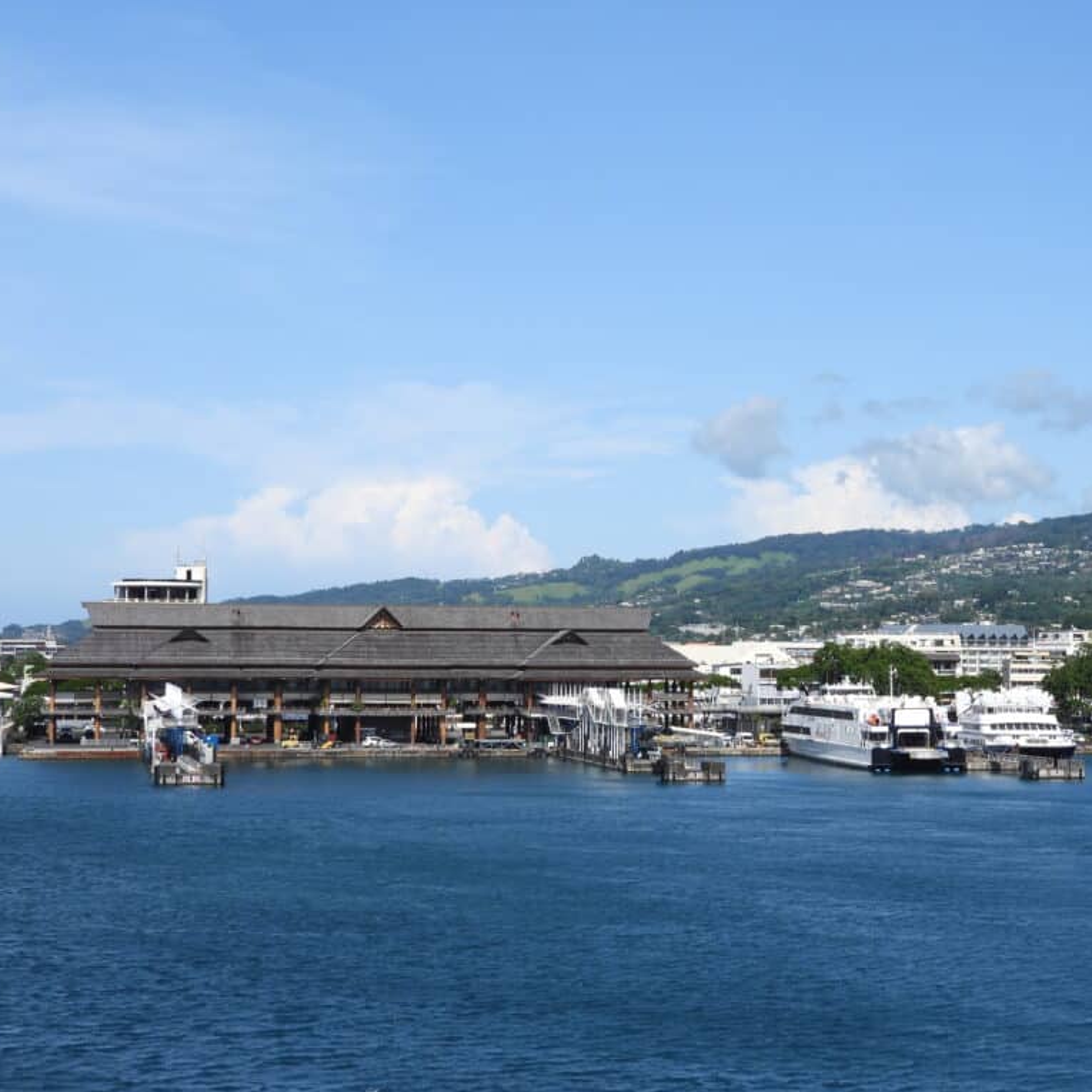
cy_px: 545
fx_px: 2534
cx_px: 708
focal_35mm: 71
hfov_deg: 24.2
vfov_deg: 24.3
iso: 100
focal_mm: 10.7
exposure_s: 1/2000
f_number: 3.5
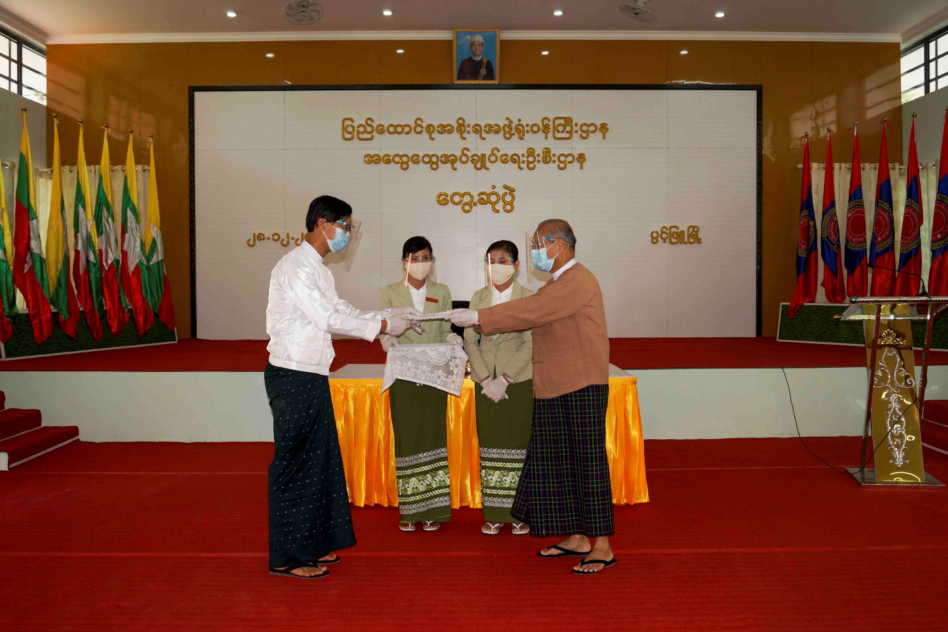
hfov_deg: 57.2
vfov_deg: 40.0
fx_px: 869
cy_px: 316
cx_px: 474
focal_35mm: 33
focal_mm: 22
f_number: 4.5
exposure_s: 1/100
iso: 200
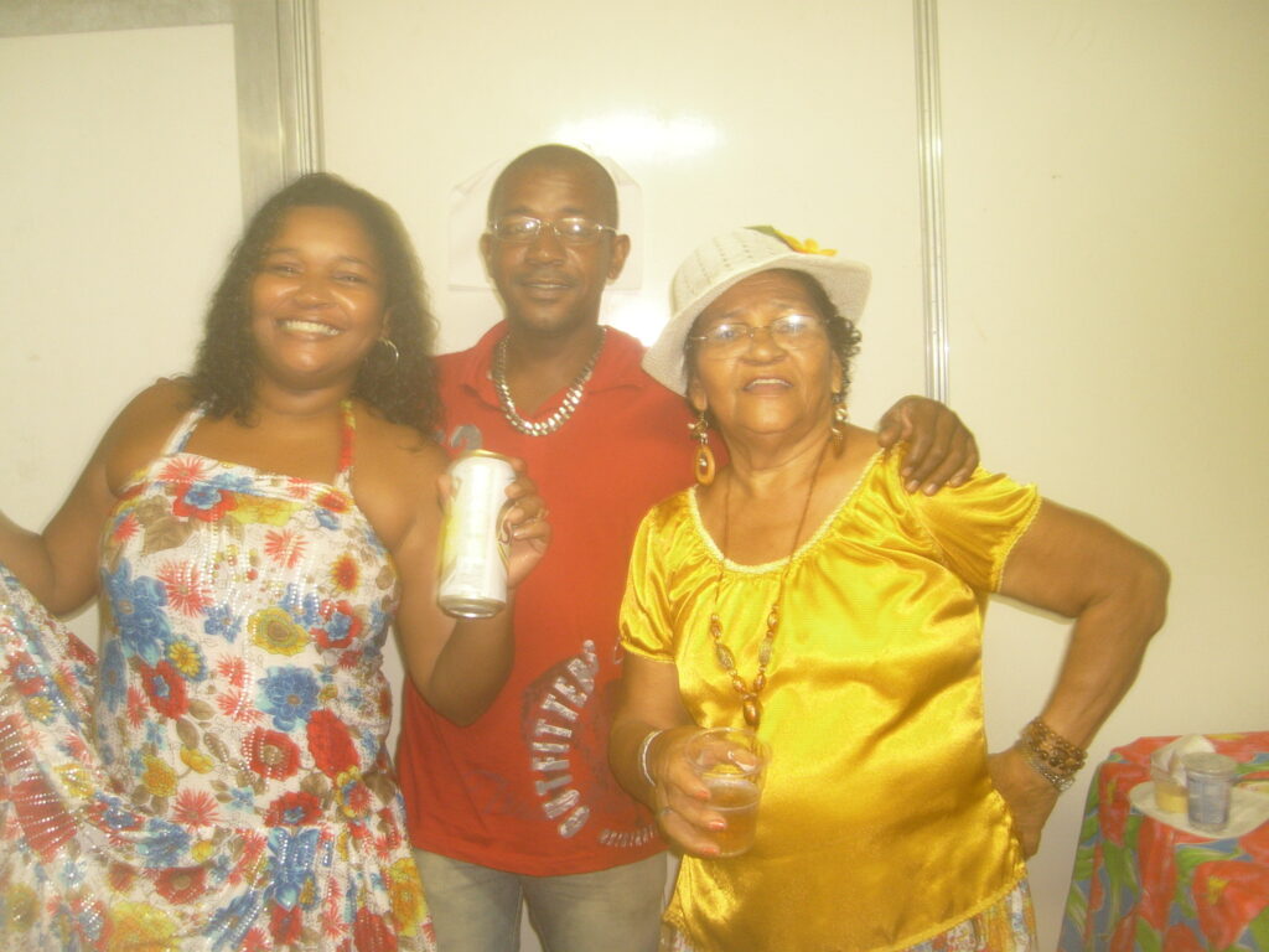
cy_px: 476
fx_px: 1283
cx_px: 634
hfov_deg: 52.6
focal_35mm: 35
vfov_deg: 40.7
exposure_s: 1/45
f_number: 2.8
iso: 100
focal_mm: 5.8
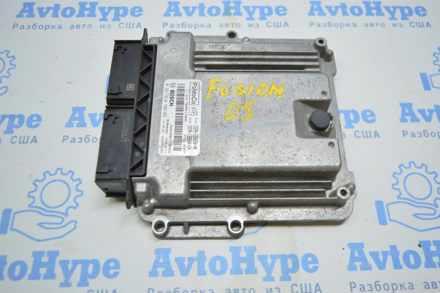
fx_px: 366
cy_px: 146
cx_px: 220
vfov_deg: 43.5
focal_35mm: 30
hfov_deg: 62.0
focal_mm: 20
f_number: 3.5
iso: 400
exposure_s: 1/60
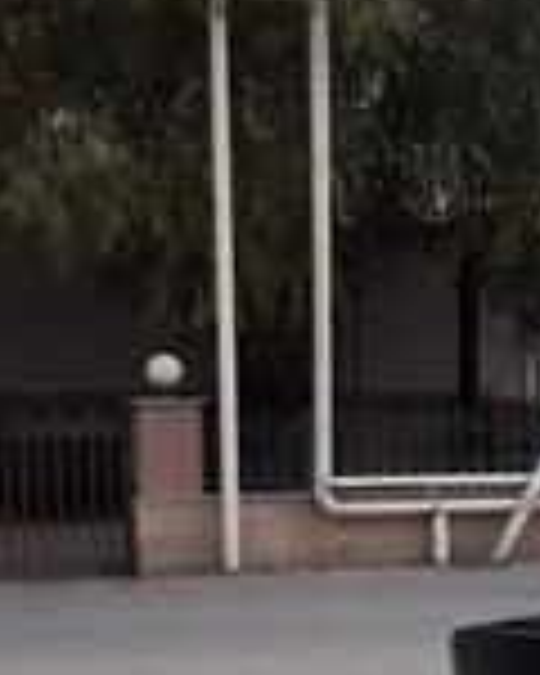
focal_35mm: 116
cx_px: 1400
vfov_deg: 16.4
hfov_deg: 10.8
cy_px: 574
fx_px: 2317
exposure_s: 1/25
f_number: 1.7
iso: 320
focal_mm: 3.71
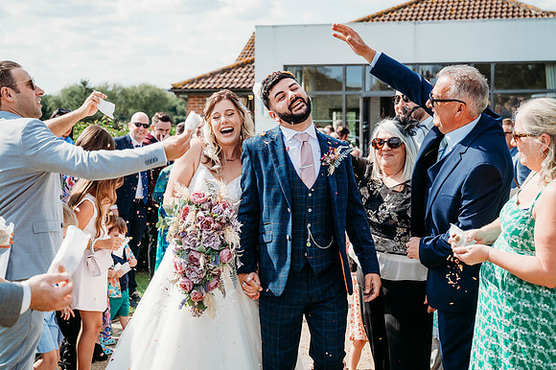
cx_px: 278
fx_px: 911
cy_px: 185
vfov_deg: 23.0
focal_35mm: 59
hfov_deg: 34.0
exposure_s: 1/800
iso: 250
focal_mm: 59
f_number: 5
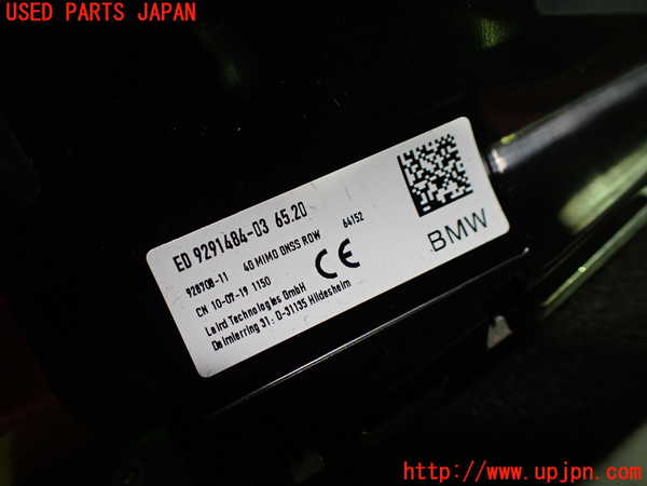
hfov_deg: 60.0
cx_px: 324
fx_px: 561
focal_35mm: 30
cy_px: 243
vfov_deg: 46.8
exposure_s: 1/125
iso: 400
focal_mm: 5.4
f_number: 2.3
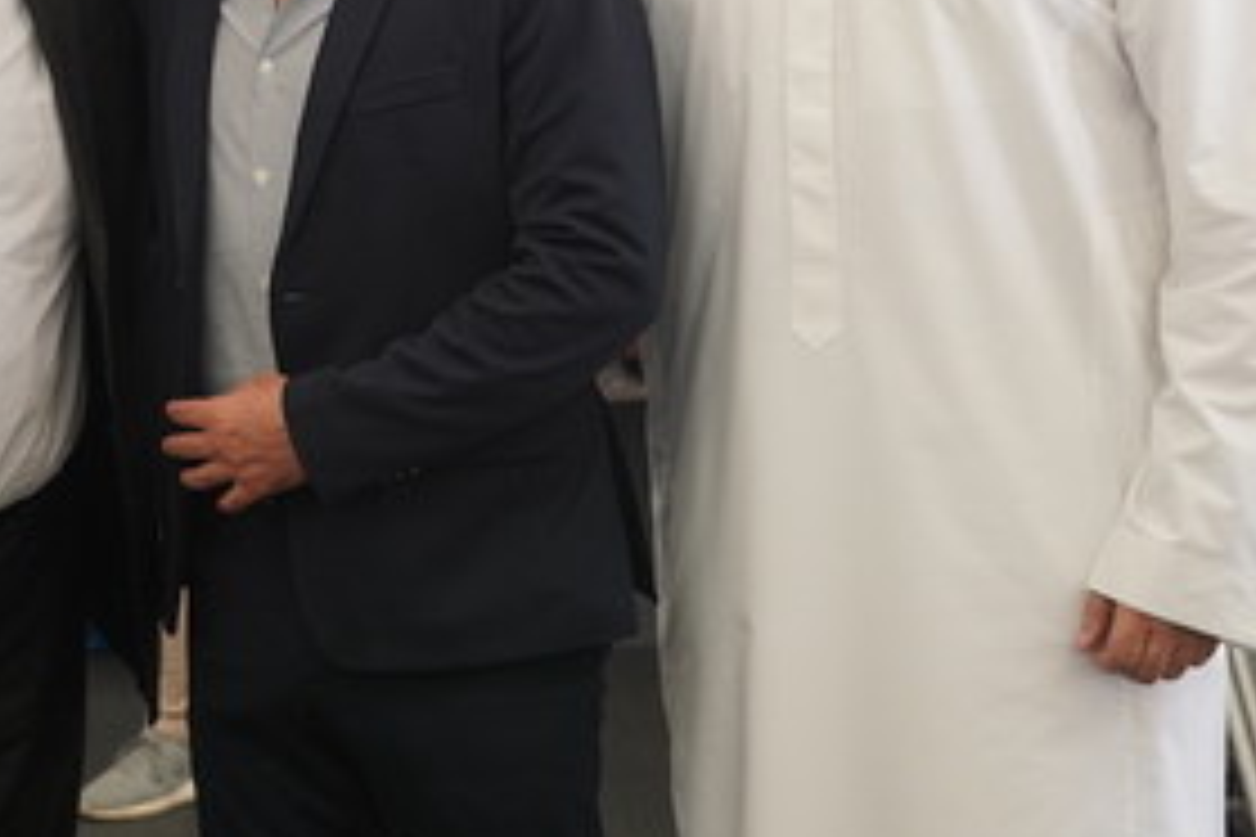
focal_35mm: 96
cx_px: 248
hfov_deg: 21.0
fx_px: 3349
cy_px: -2
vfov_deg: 14.0
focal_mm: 40
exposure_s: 1/160
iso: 1250
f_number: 4
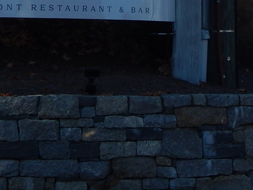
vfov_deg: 7.0
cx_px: 374
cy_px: 19
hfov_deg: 9.1
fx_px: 1542
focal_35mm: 211
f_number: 4
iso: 125
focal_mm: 10.9
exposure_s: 1/1000
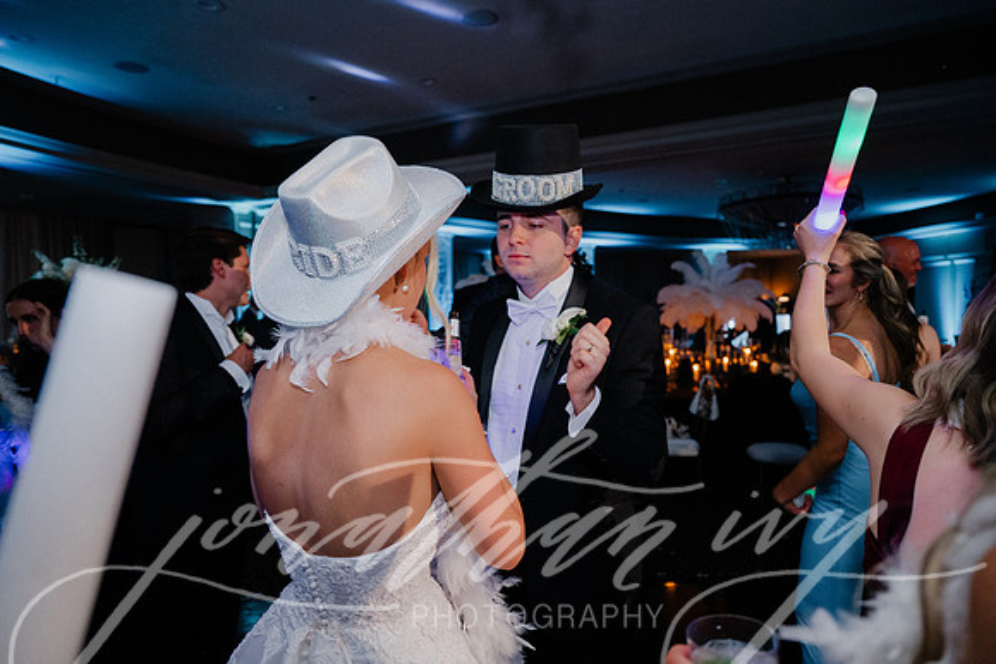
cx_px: 498
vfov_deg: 53.2
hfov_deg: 73.7
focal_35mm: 24
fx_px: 664
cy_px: 332
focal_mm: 24
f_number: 2.8
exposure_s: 1/160
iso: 2000
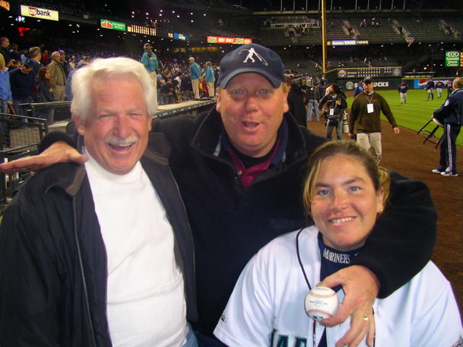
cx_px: 232
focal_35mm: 37
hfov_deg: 50.1
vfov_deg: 38.7
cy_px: 174
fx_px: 495
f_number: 2.8
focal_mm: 5.7
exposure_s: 1/60
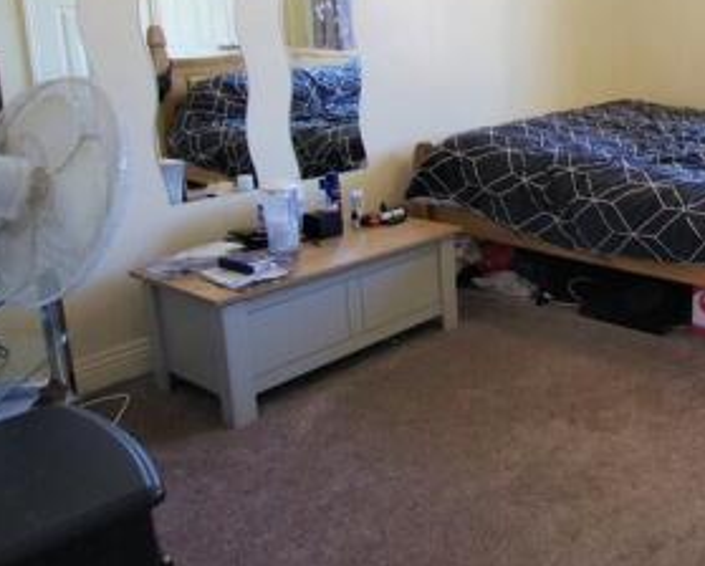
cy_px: 153
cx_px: 651
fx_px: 690
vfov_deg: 43.4
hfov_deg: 47.8
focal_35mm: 33
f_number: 3.5
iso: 200
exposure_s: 1/30
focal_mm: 10
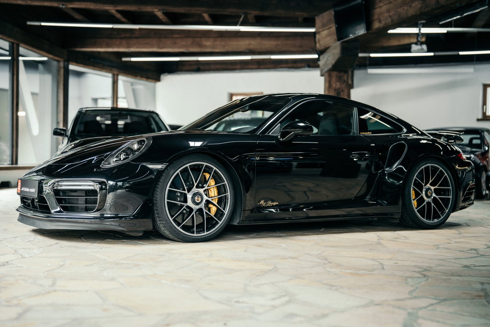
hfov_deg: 39.6
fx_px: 681
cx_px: 245
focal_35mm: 50
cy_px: 164
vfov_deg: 27.0
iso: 250
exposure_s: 1/100
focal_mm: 50
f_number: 1.8
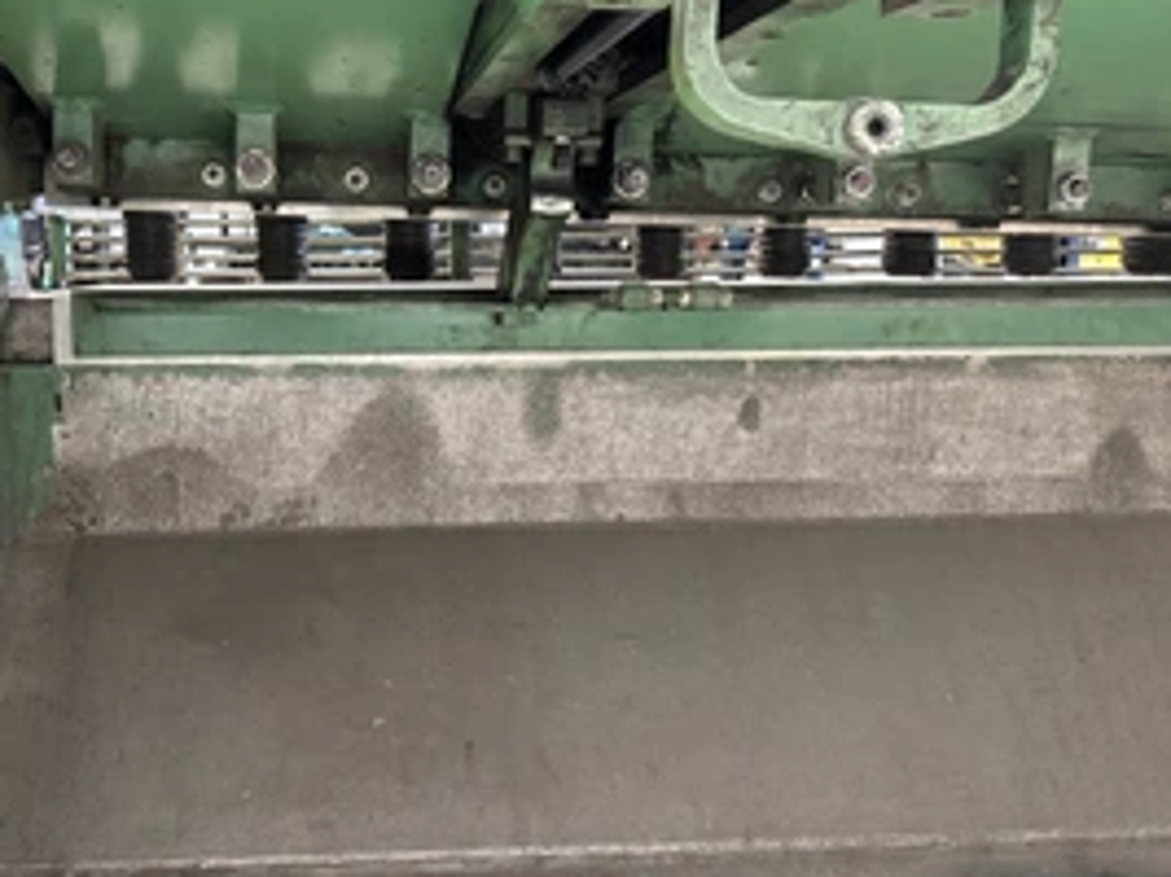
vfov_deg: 39.6
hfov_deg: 50.7
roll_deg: +0.2
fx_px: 1217
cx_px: 421
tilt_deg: -6.5
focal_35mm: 36
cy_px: 386
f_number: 1.78
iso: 800
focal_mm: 6.76
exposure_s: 1/60
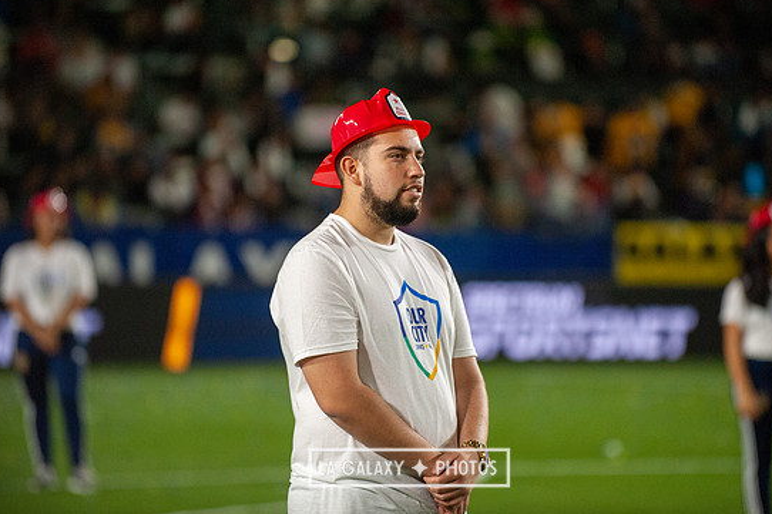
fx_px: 4587
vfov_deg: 6.4
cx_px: 409
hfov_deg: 9.6
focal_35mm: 214
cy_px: 253
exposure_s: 1/2500
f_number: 2.8
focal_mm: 200
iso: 3200
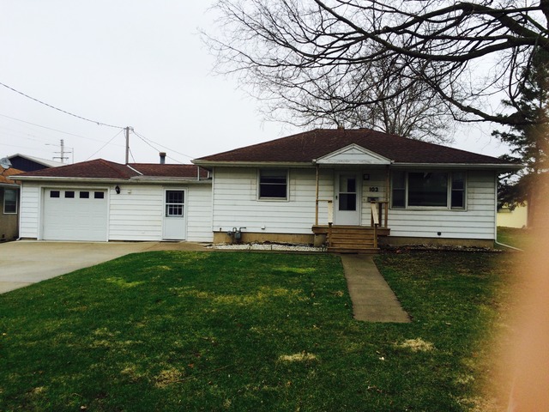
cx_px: 274
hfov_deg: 61.7
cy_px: 206
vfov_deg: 48.2
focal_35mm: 29
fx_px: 460
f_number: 2.2
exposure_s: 1/933
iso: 32
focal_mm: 4.15
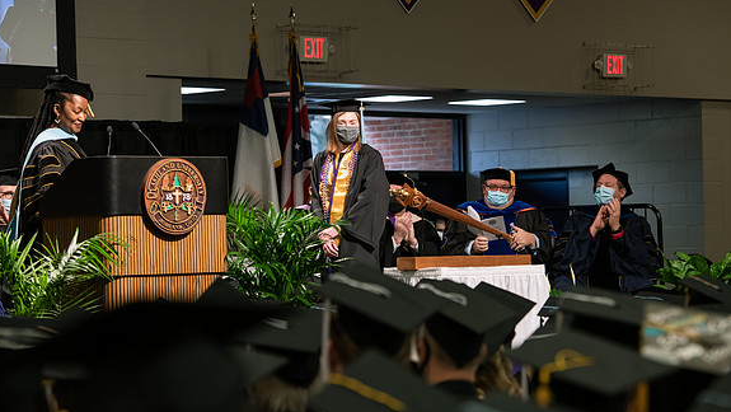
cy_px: 172
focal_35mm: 132
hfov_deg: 16.3
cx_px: 364
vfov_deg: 9.2
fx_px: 2560
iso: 1600
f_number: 5
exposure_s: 1/200
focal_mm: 125
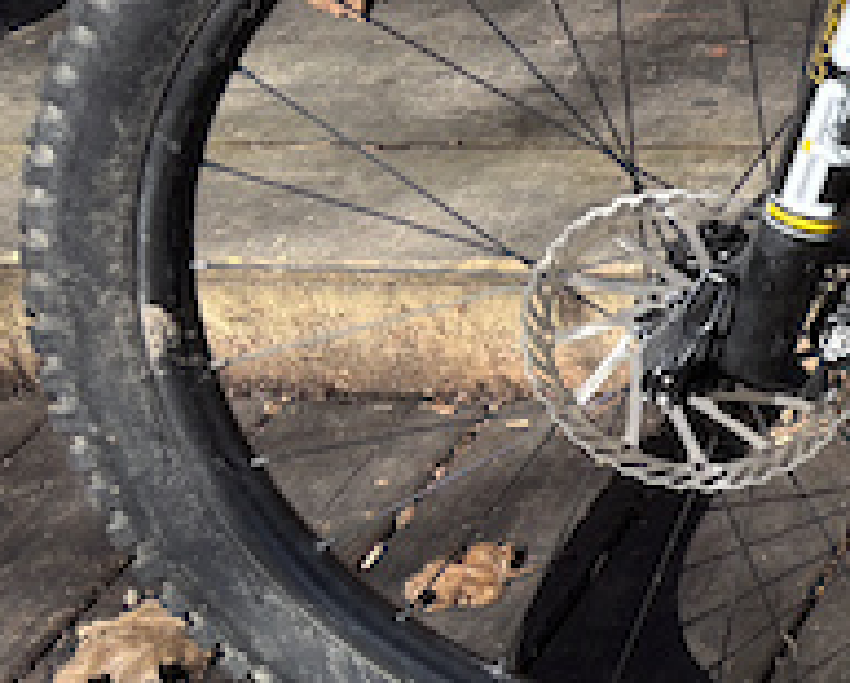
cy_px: 4
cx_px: 1740
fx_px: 2645
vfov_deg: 14.5
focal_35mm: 105
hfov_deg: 14.7
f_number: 1.6
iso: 50
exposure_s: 1/1233
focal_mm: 5.96
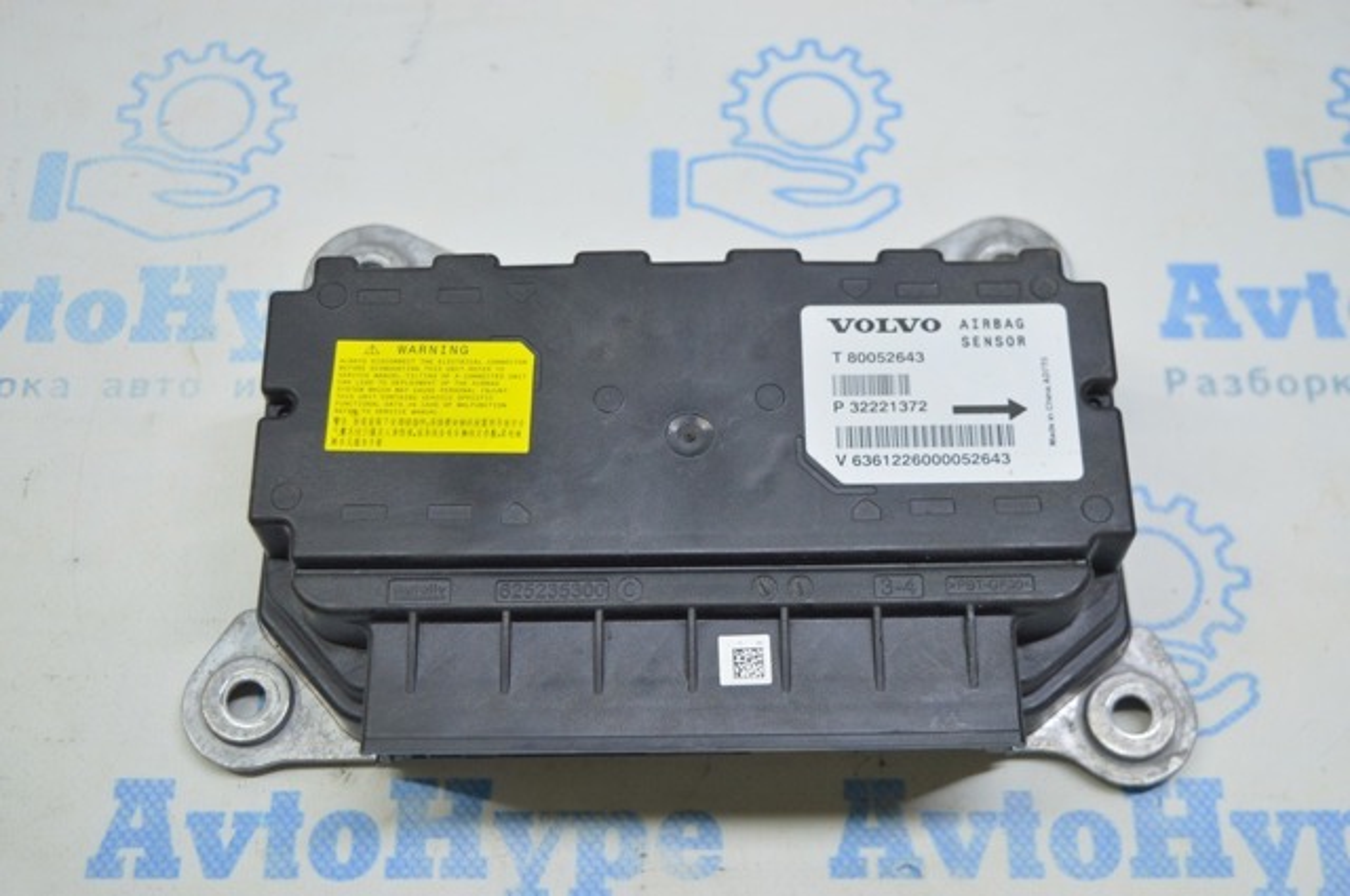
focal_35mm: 48
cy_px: 448
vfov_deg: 28.0
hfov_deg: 41.2
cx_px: 675
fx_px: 1798
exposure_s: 1/40
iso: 400
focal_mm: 32
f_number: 4.5
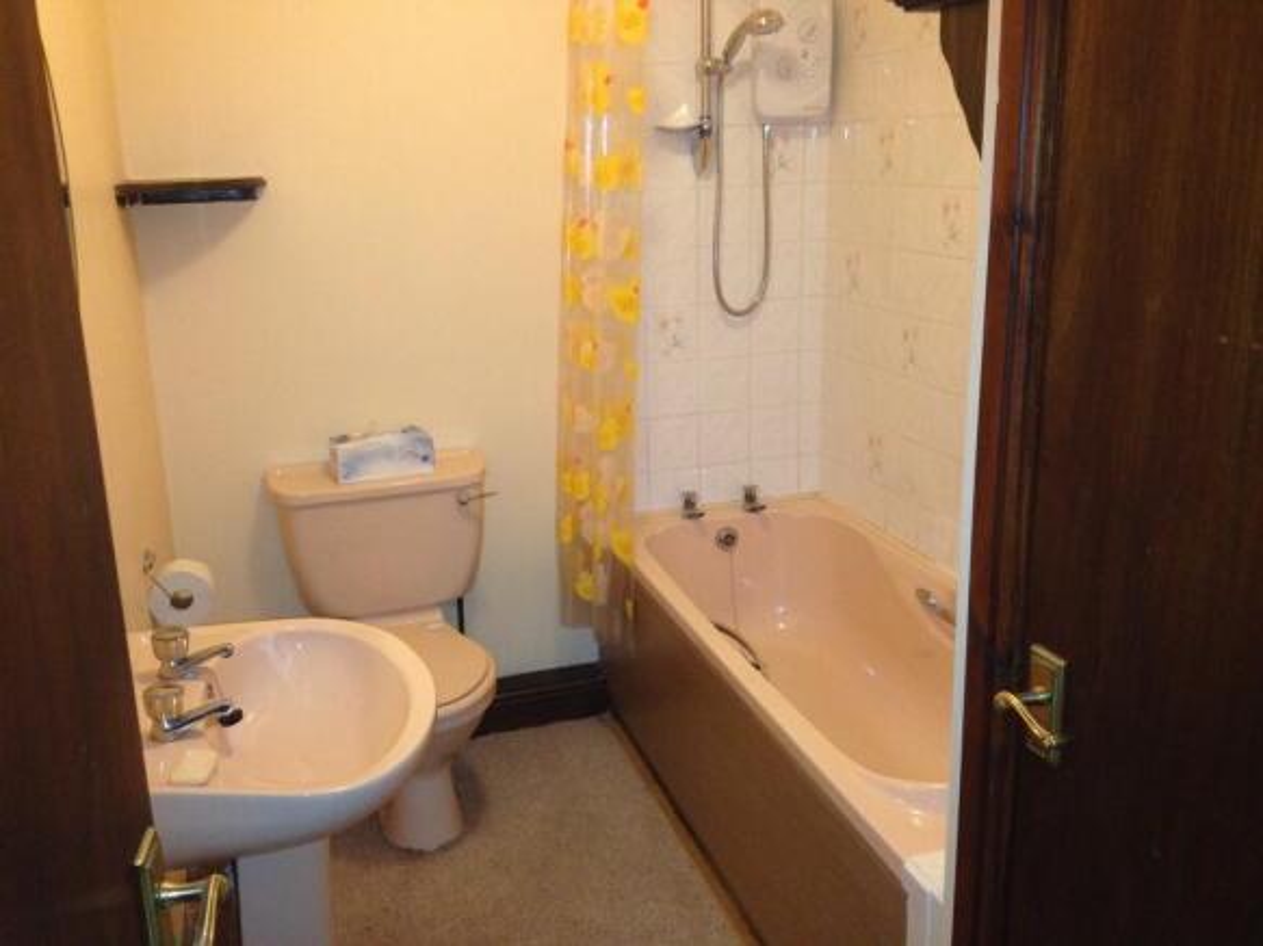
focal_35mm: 35
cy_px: 473
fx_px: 1277
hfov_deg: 52.6
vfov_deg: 40.7
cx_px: 632
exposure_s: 1/20
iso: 250
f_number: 2.4
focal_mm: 4.28
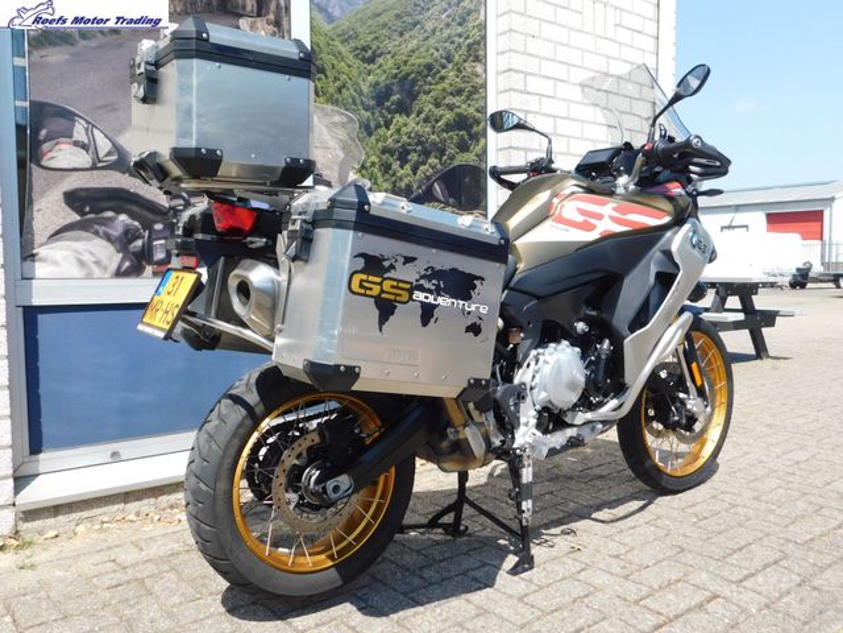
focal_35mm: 30
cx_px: 422
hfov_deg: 60.0
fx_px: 731
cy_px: 316
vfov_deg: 46.8
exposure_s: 1/800
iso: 125
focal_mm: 5.3
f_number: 3.2
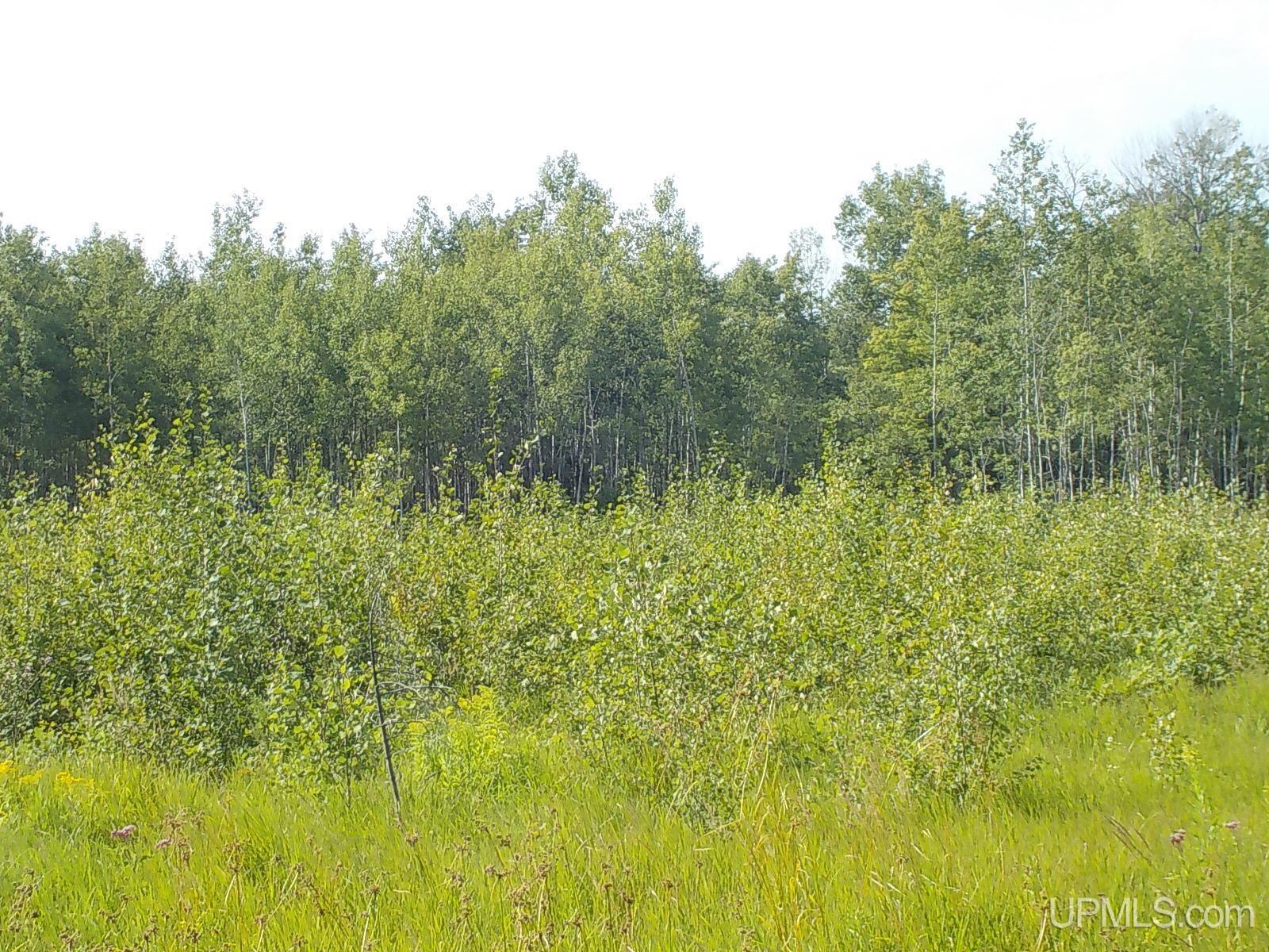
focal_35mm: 90
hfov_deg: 21.8
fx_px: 3299
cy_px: 476
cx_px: 634
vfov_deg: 16.4
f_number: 5.9
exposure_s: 1/200
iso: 125
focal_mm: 12.3
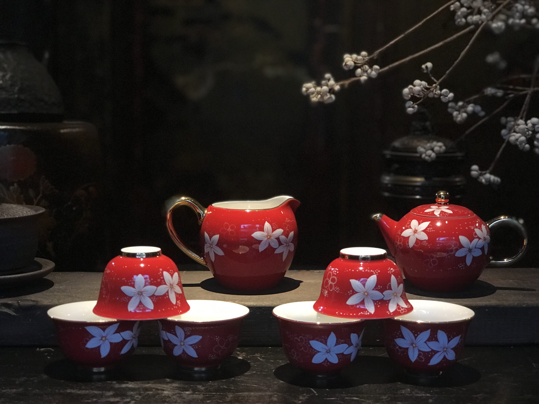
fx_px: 888
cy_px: 202
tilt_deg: -6.2
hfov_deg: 33.8
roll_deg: -0.5
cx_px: 270
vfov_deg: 25.7
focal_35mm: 57
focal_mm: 6.6
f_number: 2.8
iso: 160
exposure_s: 1/60
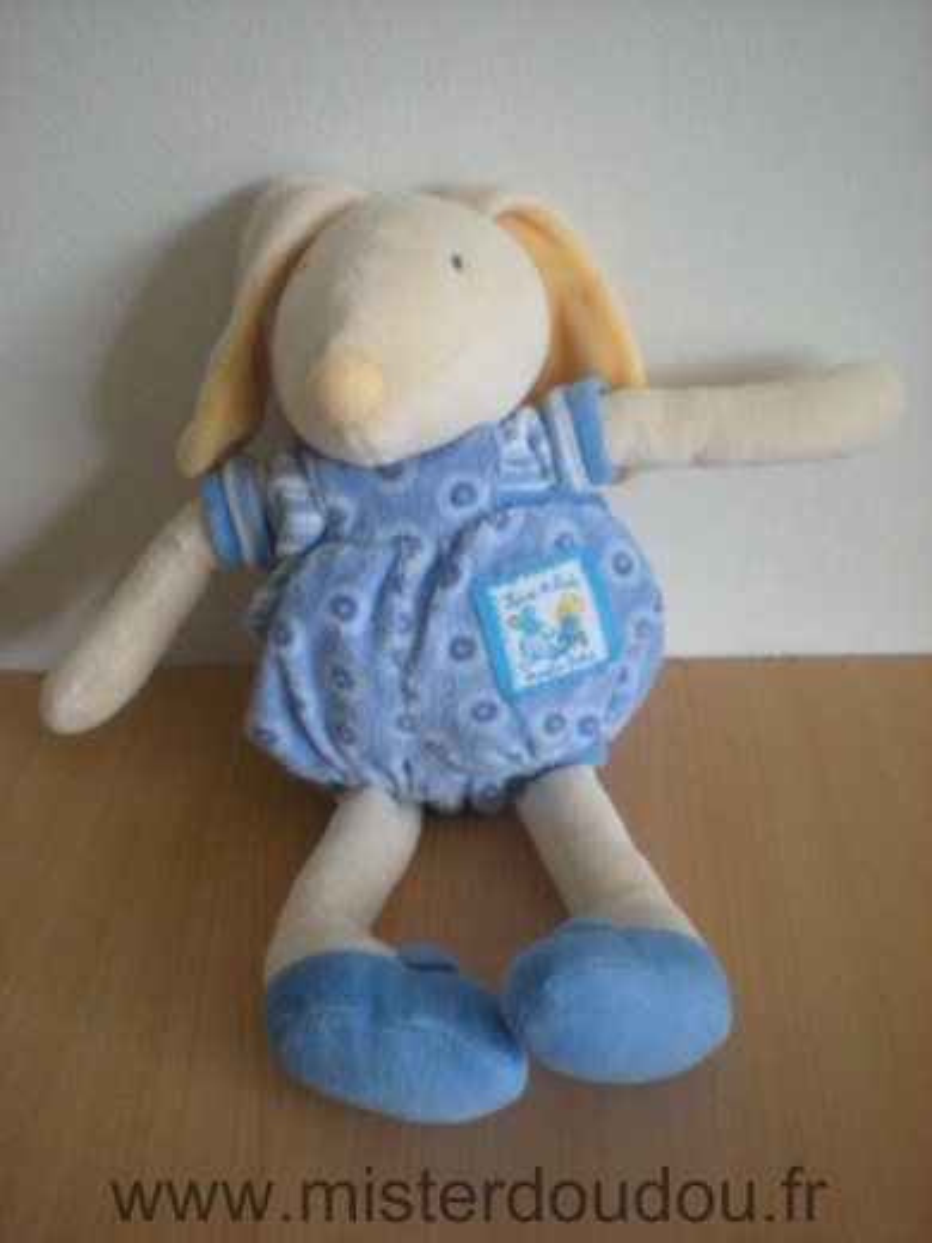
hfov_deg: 37.7
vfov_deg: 49.0
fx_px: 1364
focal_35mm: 38
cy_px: 622
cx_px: 466
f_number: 3.1
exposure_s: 1/8
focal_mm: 6.3
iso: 413
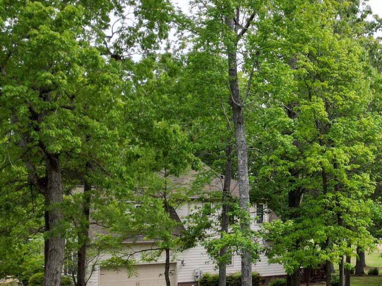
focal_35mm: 75
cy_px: 164
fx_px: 828
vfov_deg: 19.6
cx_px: 367
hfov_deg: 25.0
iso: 110
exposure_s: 1/2500
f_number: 1.7
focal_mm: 6.72
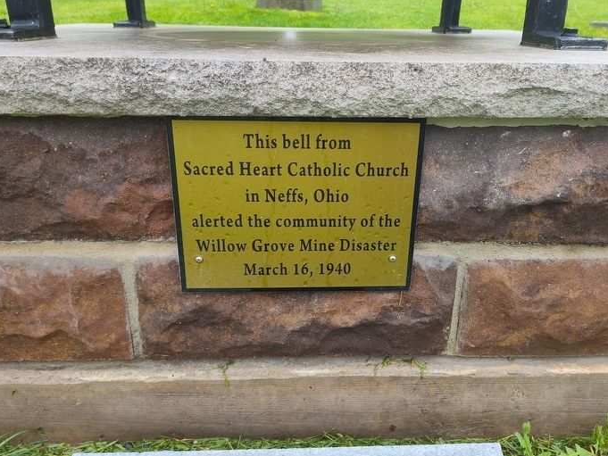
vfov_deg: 51.3
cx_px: 325
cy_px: 209
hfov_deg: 65.2
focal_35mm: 27
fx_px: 474
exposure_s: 1/200
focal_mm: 5.56
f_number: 1.8
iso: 130
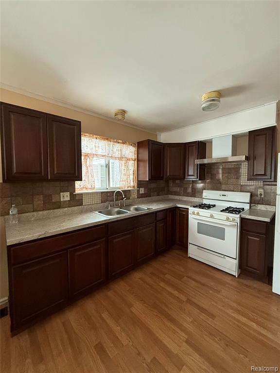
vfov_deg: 102.1
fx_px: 151
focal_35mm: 14
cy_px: 186
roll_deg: -0.2
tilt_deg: -2.8
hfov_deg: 85.7
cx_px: 140
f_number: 2.2
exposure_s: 1/60
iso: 400
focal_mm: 2.22
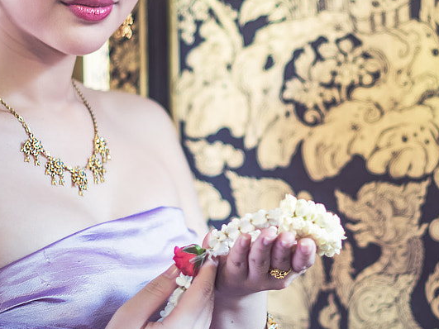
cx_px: 269
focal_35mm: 145
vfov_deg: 10.2
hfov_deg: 13.6
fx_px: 1838
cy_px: 113
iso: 100
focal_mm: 50
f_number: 1.8
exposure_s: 1/80
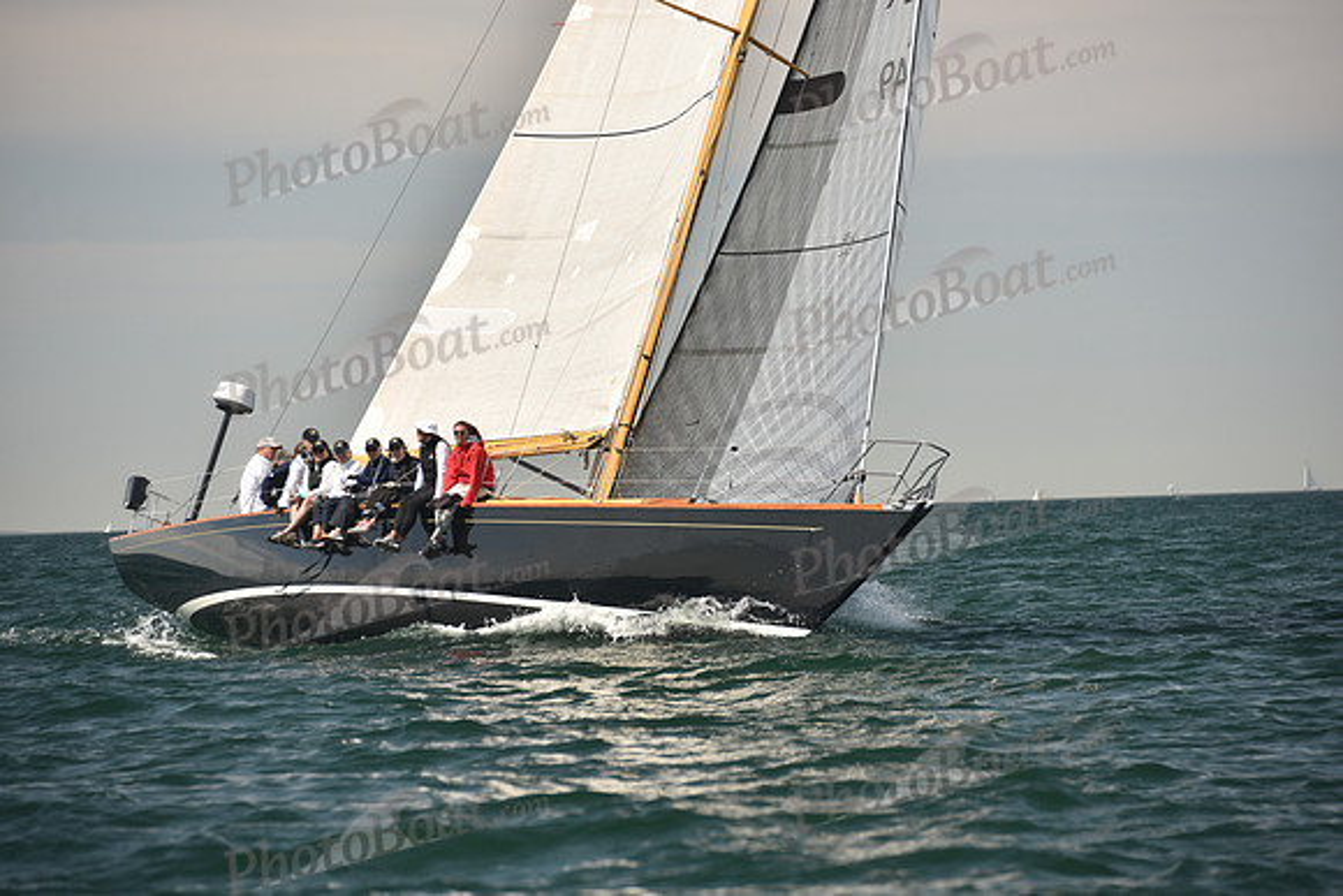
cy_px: 448
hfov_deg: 10.3
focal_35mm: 200
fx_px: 7463
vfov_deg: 6.9
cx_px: 672
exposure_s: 1/640
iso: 250
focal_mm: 200
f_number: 5.6
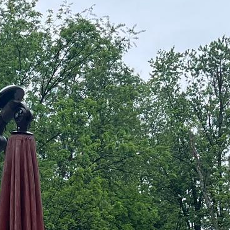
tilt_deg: -4.4
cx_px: 21
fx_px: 955
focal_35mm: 127
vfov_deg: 12.8
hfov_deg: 13.6
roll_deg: +0.2
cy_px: 379
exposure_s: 1/967
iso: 50
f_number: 1.6
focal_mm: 5.1
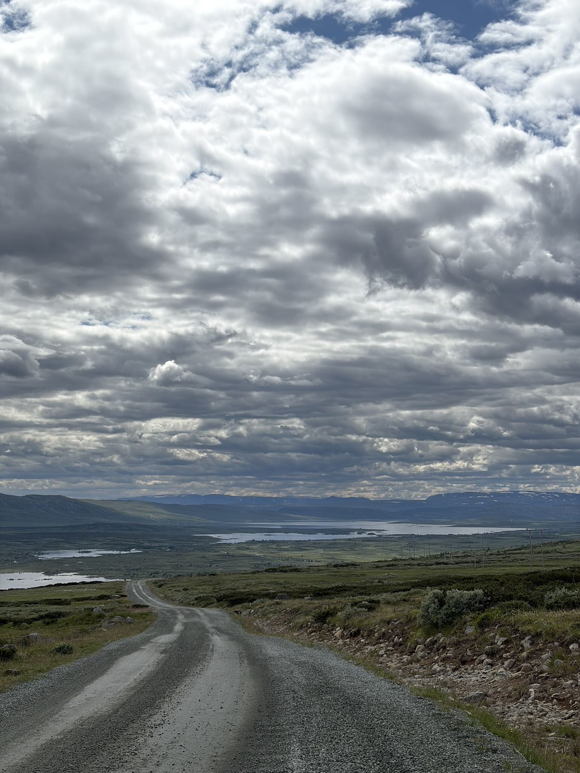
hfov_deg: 28.0
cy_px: 386
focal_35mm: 52
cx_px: 290
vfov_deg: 36.8
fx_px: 1162
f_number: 1.6
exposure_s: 1/3636
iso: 50
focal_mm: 5.96
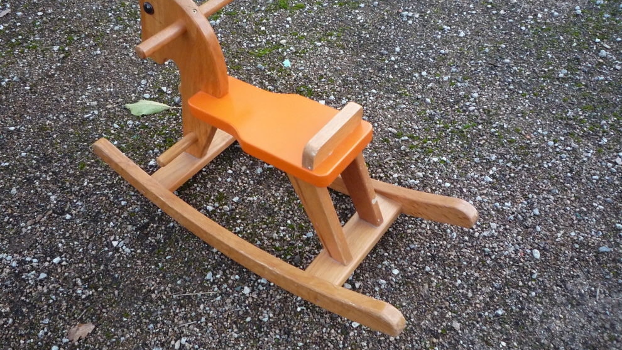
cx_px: 309
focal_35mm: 33
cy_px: 152
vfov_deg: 35.6
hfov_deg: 59.5
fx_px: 544
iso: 400
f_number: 3.3
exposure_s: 1/30
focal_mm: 5.2
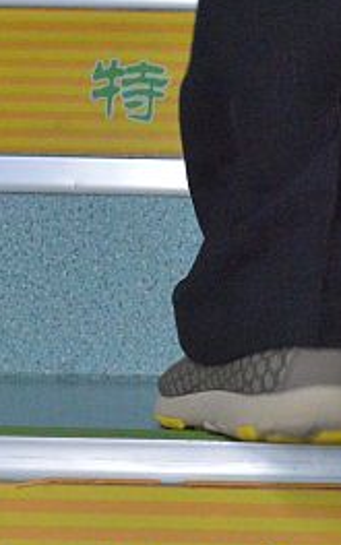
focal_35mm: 162
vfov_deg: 12.9
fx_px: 2409
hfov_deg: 7.8
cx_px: 674
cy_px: 272
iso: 6400
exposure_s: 1/125
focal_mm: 35
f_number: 6.3
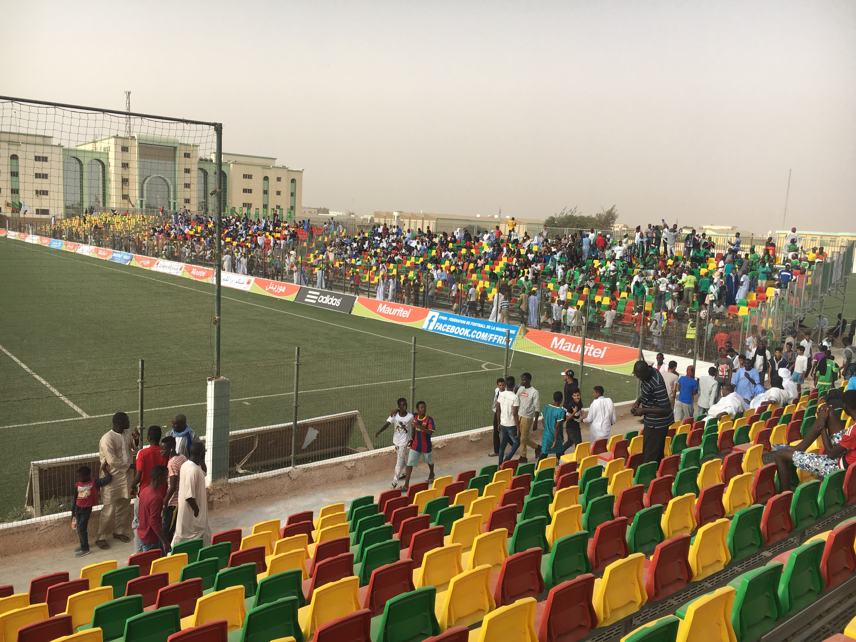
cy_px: 321
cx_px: 428
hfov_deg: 61.7
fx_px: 717
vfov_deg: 48.2
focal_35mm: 29
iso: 25
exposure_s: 1/1115
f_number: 2.2
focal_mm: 4.15
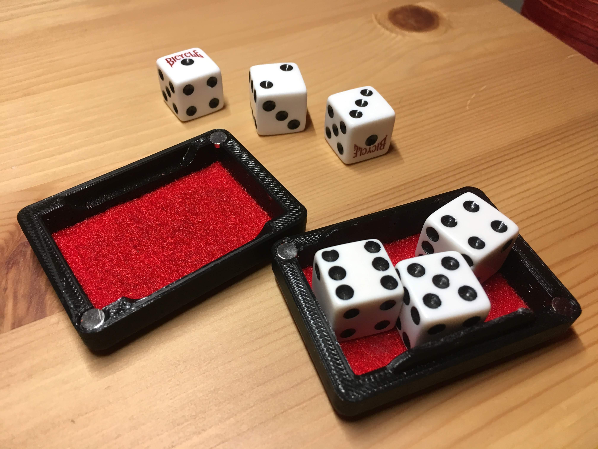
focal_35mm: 29
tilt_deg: -48.8
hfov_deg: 61.7
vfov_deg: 48.2
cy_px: 224
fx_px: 501
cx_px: 299
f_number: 2.2
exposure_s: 1/30
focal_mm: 4.15
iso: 32
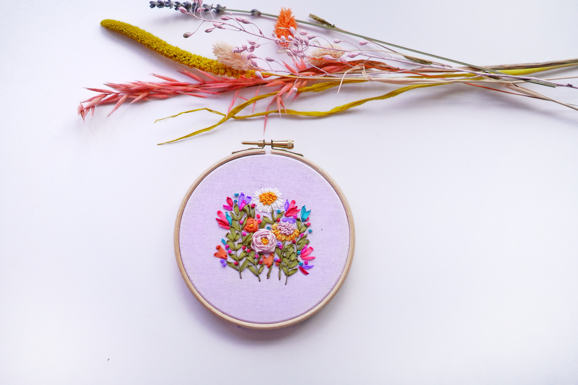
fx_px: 803
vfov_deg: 27.0
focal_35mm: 50
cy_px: 192
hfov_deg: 39.6
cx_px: 289
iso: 1250
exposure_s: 1/8000
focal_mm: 50
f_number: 1.8
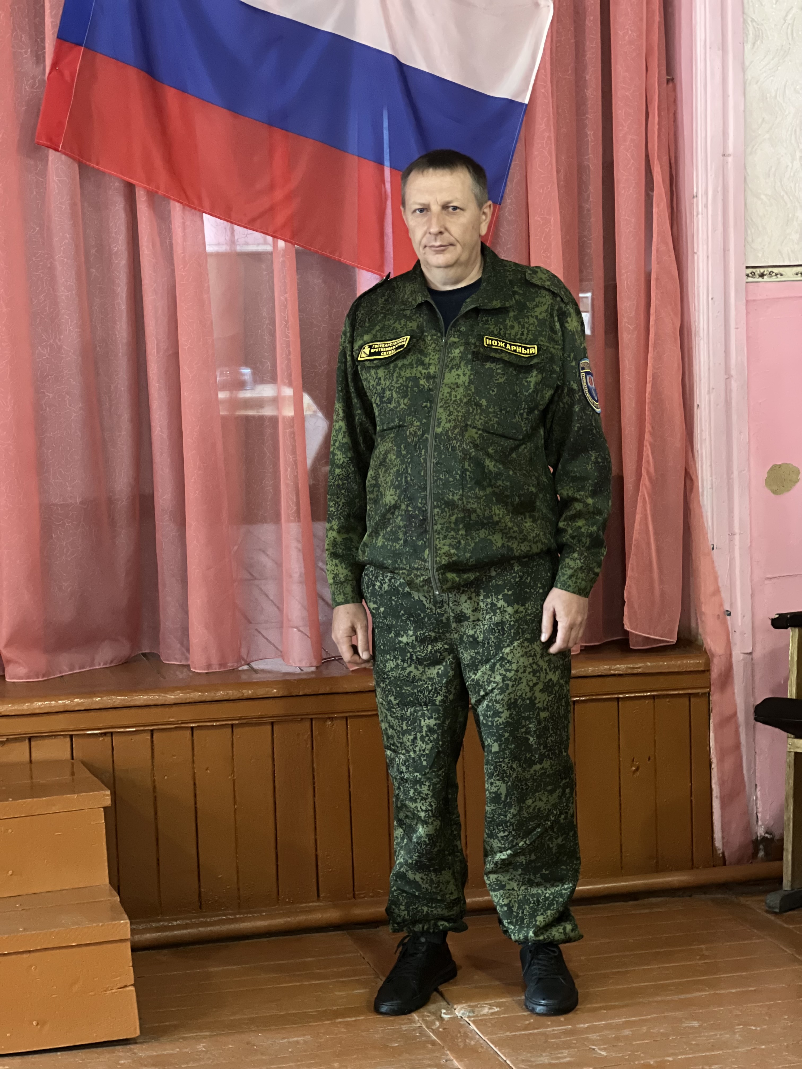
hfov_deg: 19.1
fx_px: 2379
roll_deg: +2.2
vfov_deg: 25.3
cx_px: 401
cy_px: 534
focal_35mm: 77
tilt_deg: -4.2
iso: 800
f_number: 2.8
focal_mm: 9
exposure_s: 1/14
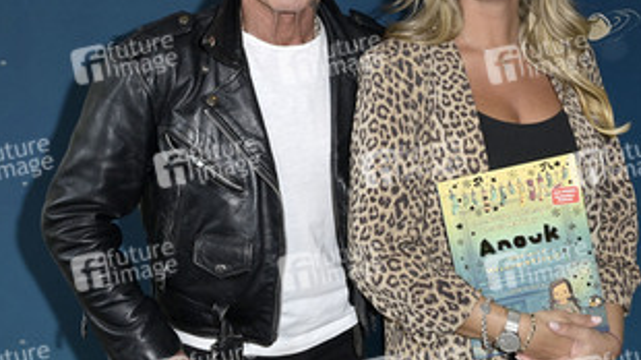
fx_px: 1138
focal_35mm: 67
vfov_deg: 17.9
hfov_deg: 31.4
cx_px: 359
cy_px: 112
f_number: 5
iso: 1000
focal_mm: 44
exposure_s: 1/250
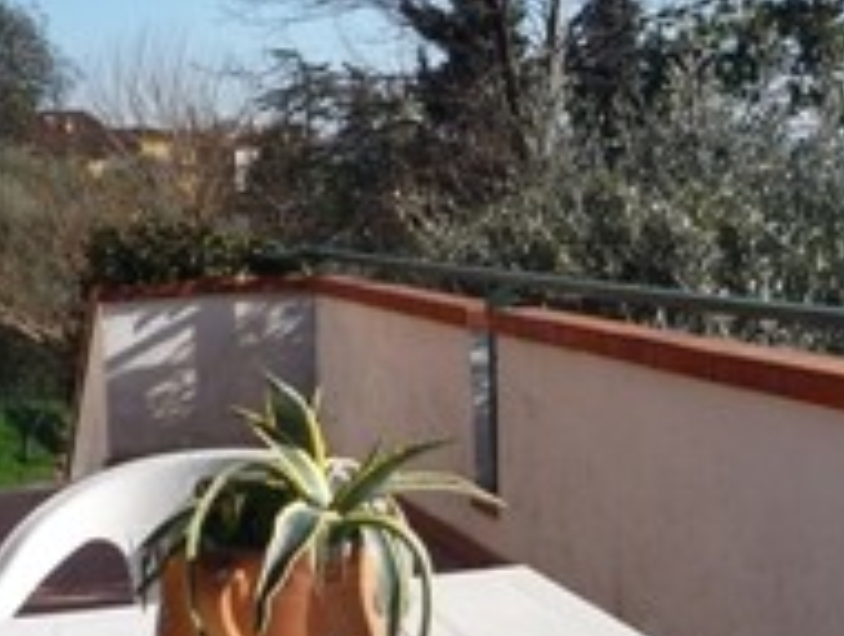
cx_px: 373
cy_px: 231
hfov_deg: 30.7
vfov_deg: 23.3
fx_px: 1538
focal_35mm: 63
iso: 100
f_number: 4
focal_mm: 5.3
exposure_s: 1/800
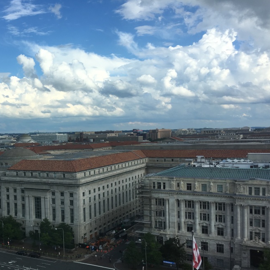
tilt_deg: -2.1
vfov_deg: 41.7
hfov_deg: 40.5
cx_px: 63
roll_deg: +1.7
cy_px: 156
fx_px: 353
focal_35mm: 40
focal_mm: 4.15
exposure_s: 1/641
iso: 25
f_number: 2.2
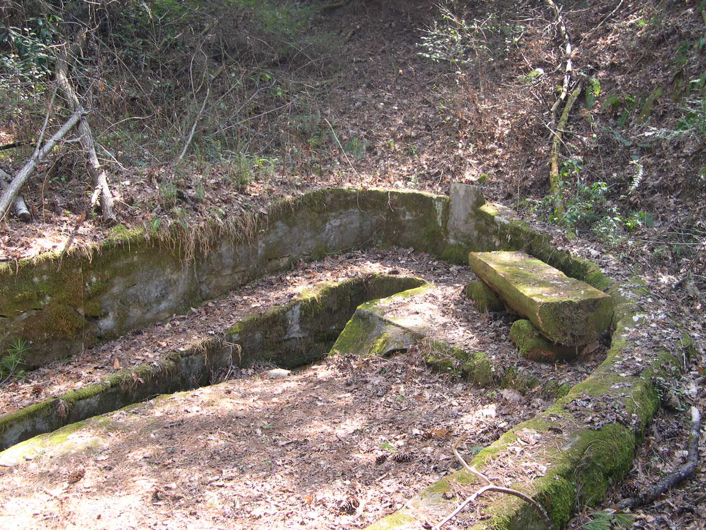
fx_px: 775
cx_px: 353
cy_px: 265
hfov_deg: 49.0
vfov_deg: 37.7
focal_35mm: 38
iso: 100
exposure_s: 1/41.9
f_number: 2.8
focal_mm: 8
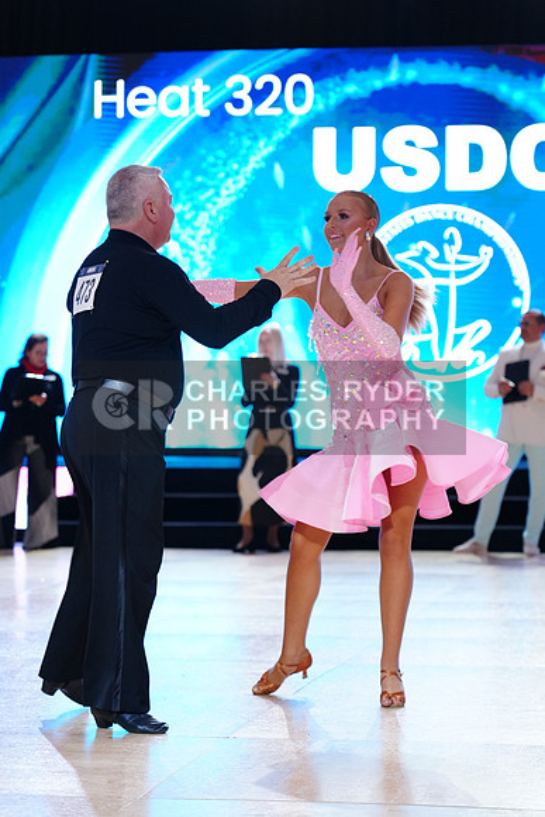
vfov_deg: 19.5
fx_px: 2383
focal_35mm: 105
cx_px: 272
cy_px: 408
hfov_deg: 13.0
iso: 2000
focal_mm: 105
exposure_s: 1/250
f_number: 4
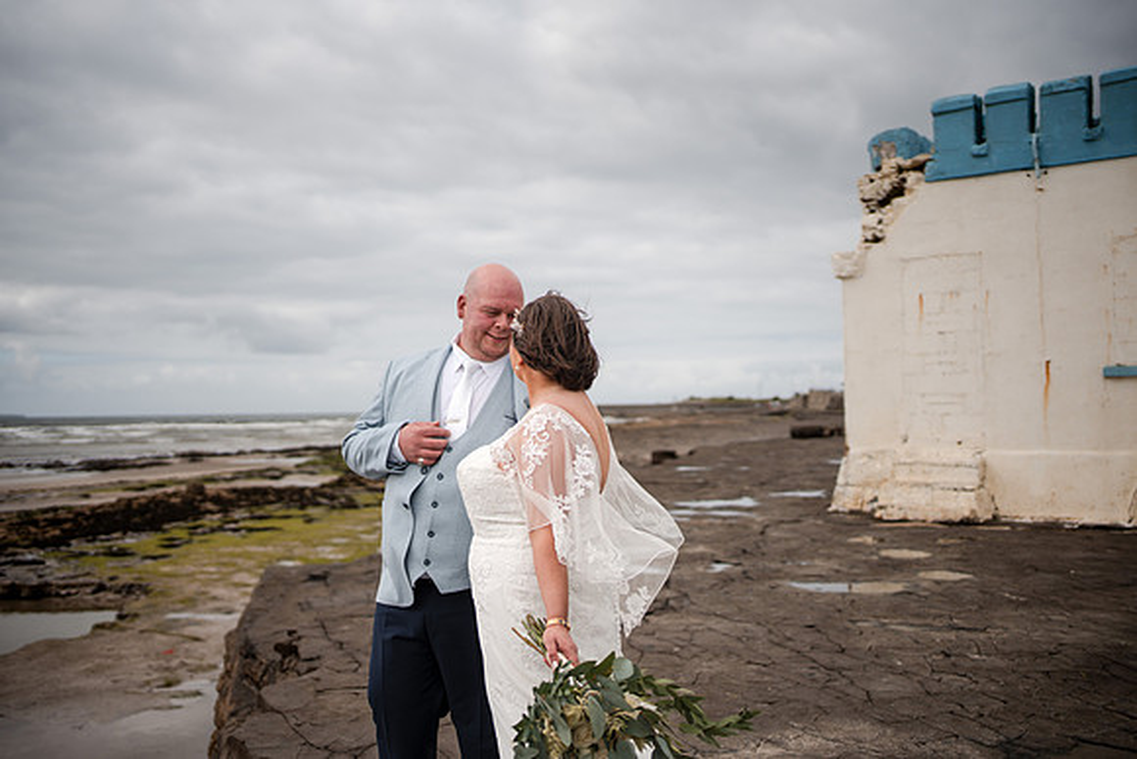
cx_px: 568
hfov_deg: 54.4
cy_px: 380
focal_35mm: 35
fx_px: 1106
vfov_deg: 37.9
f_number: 1.8
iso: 100
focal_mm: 35
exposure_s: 1/8000
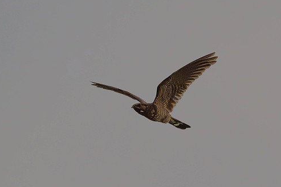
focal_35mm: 869
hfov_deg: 2.4
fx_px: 6785
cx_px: 262
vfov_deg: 1.6
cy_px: 187
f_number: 4
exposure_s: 1/2000
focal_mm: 400
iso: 18000
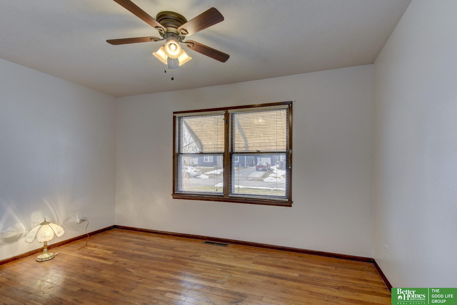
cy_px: 152
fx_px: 209
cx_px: 228
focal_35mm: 16
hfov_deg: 95.0
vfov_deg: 72.0
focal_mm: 11
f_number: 8
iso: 400
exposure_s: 1/13
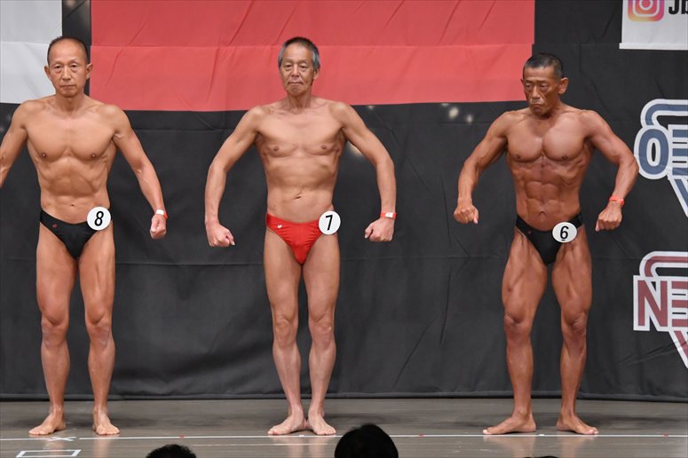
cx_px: 344
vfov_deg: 6.1
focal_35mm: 225
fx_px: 4298
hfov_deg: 9.2
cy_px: 229
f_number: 5.6
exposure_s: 1/400
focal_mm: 150
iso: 5000
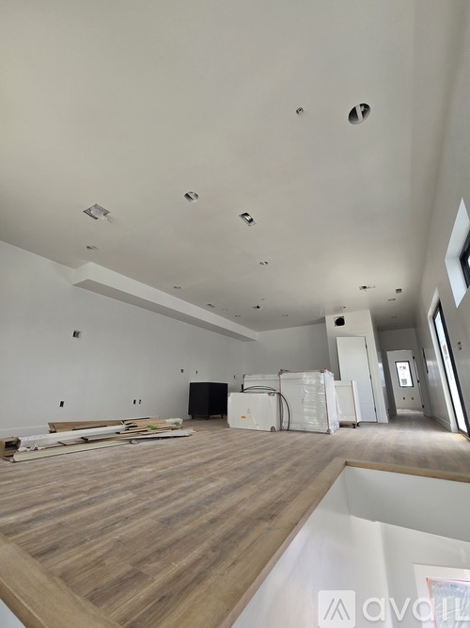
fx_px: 235
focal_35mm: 13
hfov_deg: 89.9
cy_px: 314
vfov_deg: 106.2
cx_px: 235
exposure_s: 1/159
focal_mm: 2.2
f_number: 2.2
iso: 50
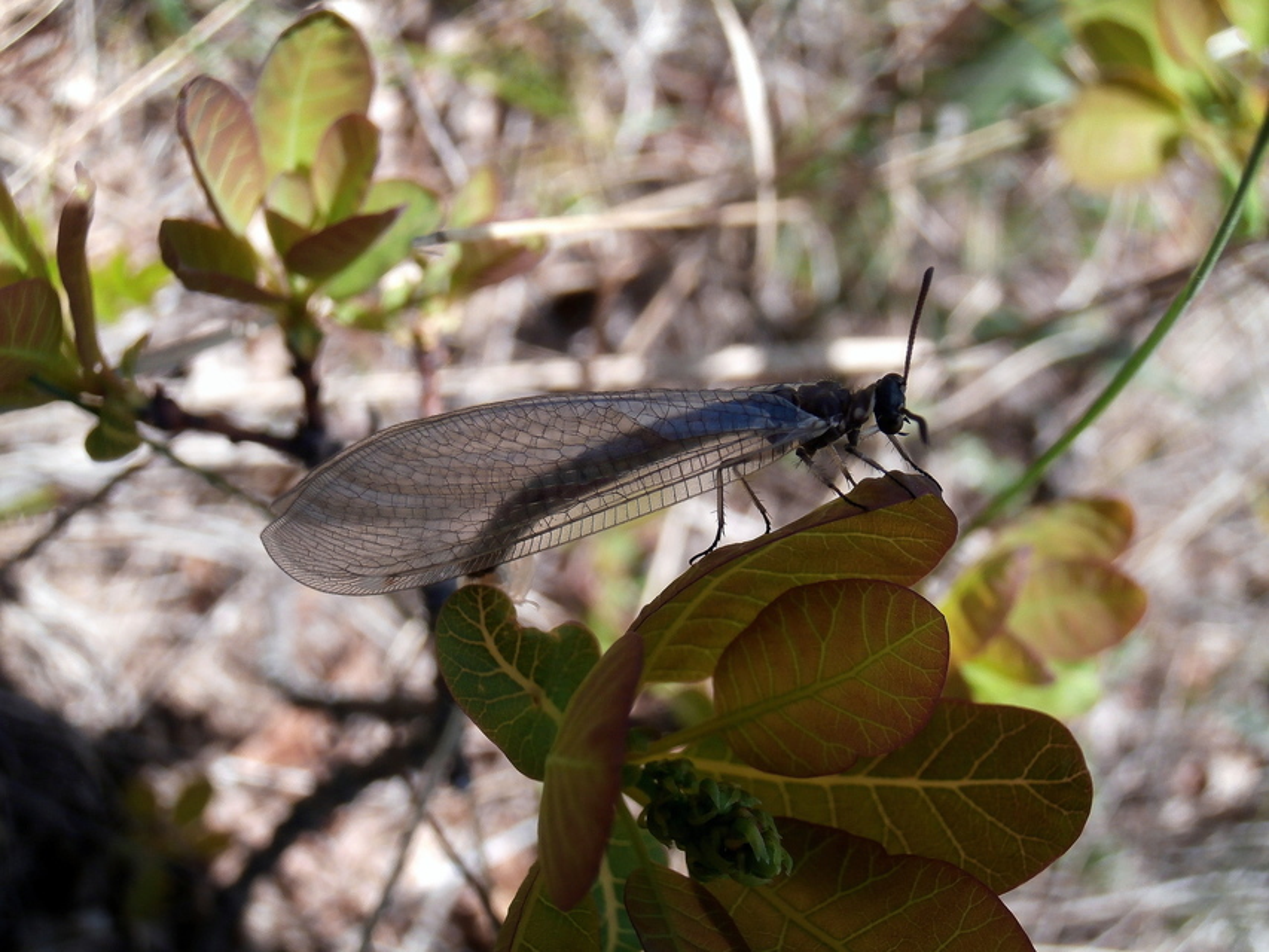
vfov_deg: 37.7
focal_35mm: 38
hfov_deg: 49.0
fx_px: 1393
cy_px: 476
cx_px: 634
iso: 100
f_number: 3.9
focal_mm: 6.67
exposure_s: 1/400
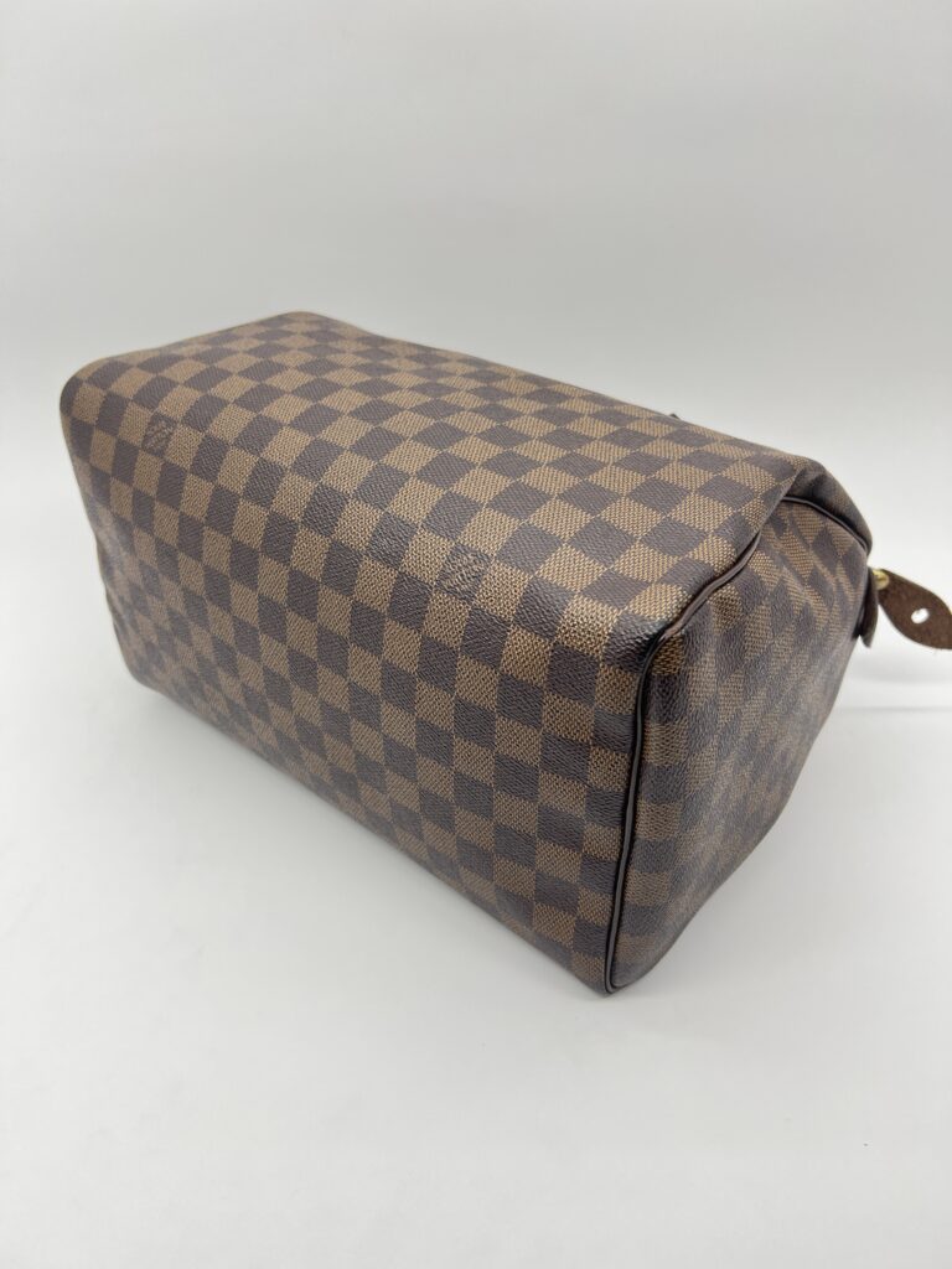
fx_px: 953
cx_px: 476
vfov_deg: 67.3
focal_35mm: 26
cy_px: 634
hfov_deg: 53.1
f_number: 1.5
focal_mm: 5.7
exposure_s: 1/100
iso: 40
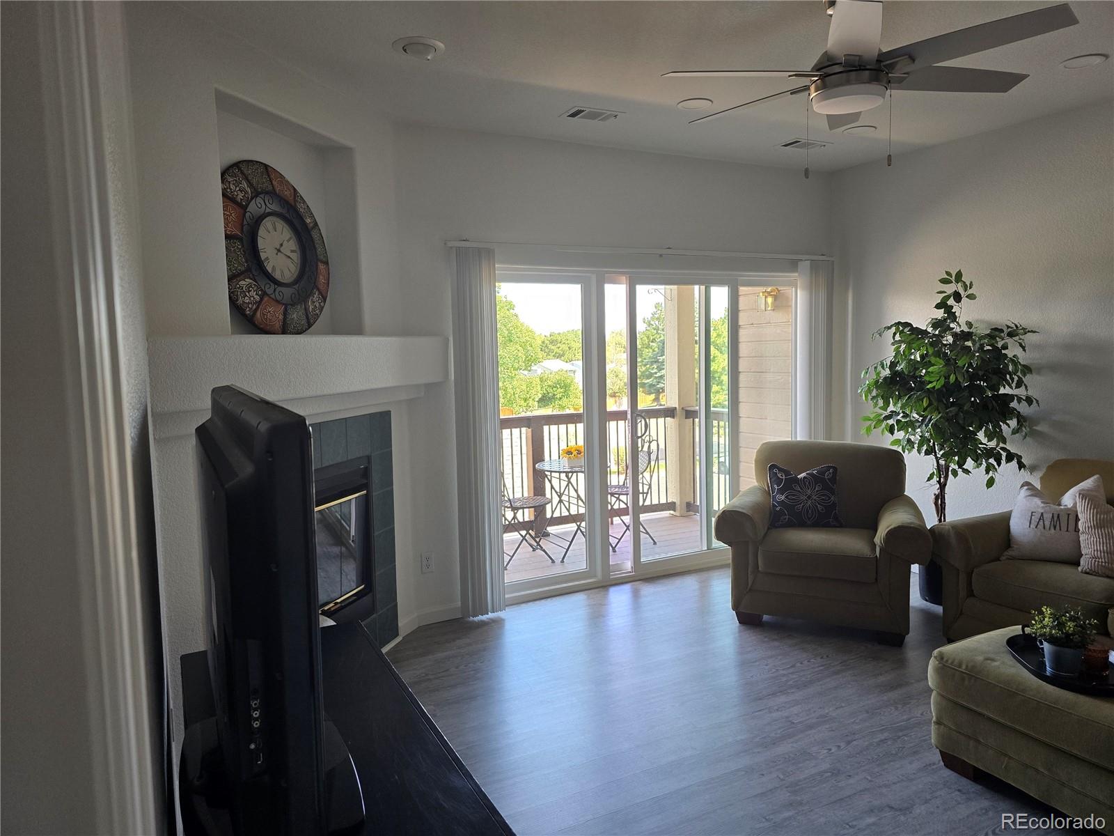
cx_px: 557
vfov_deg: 58.9
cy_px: 418
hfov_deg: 73.9
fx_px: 740
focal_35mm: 23
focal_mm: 6.3
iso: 160
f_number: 1.7
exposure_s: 1/180
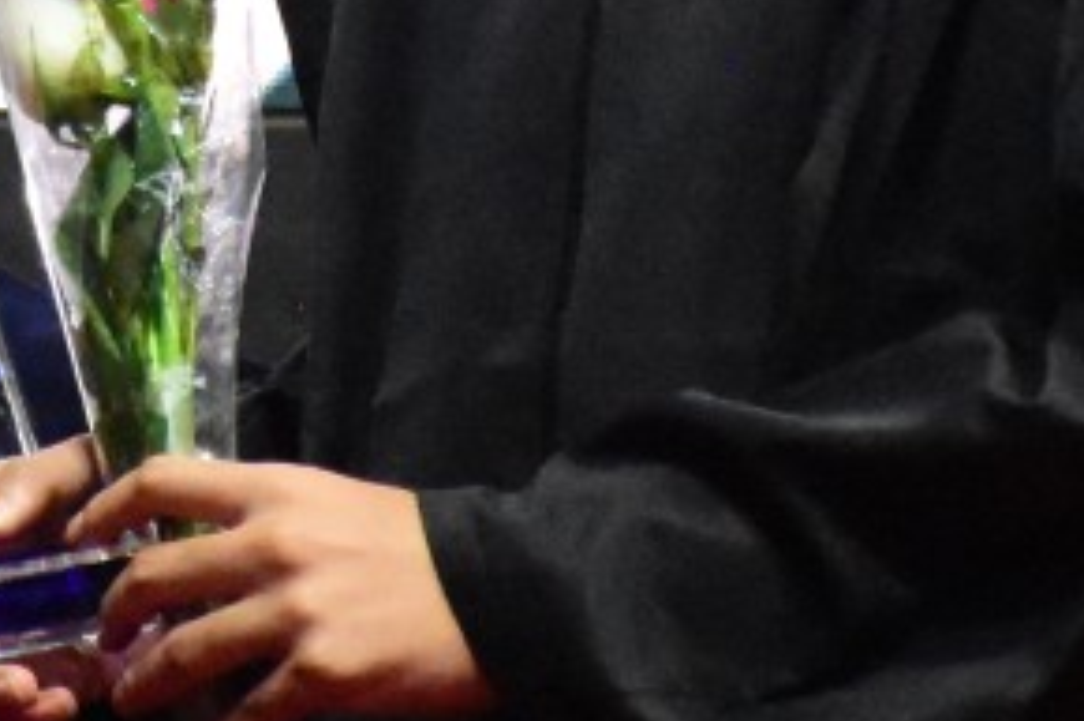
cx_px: -194
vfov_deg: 1.5
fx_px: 28257
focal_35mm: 939
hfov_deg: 2.2
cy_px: -400
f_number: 5.6
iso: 9000
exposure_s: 1/200
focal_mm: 112
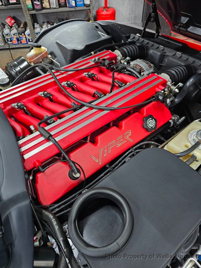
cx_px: 100
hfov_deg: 58.9
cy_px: 134
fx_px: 178
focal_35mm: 23
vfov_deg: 73.9
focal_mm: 6.3
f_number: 1.7
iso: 500
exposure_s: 1/24
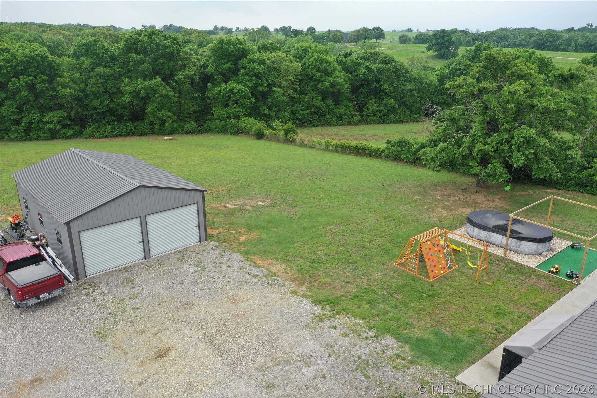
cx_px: 298
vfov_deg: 46.4
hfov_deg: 65.5
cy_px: 199
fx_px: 464
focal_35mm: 28
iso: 100
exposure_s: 1/60
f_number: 5
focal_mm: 10.26
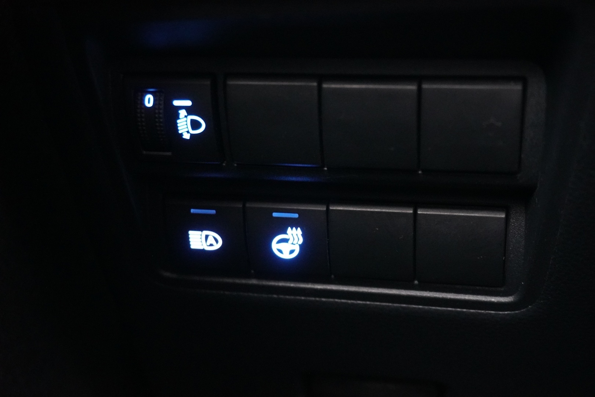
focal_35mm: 50
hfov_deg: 40.0
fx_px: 818
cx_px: 298
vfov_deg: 27.3
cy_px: 198
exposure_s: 1/2
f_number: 5
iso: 6400
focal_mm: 33
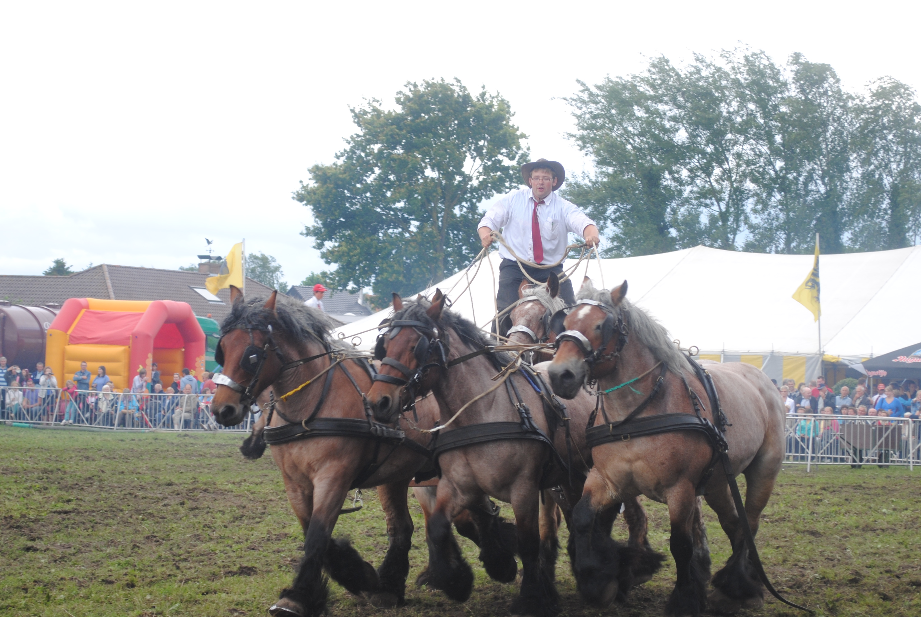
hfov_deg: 21.1
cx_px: 460
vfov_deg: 14.2
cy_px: 354
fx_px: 2474
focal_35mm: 97
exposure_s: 1/125
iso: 140
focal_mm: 55
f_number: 5.6
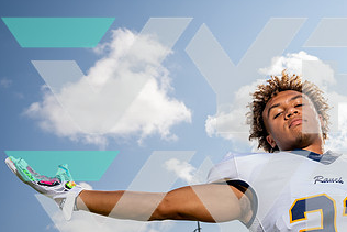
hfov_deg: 42.2
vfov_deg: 29.3
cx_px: 284
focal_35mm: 44
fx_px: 424
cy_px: 209
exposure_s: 1/250
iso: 100
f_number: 7.1
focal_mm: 24
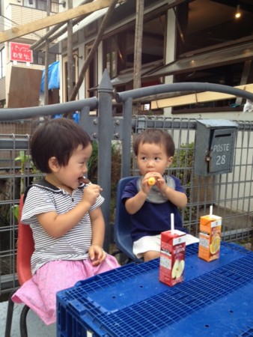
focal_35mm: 35
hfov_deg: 40.7
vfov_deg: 52.6
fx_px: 341
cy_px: 168
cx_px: 126
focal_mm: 4.28
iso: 50
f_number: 2.4
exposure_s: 1/120
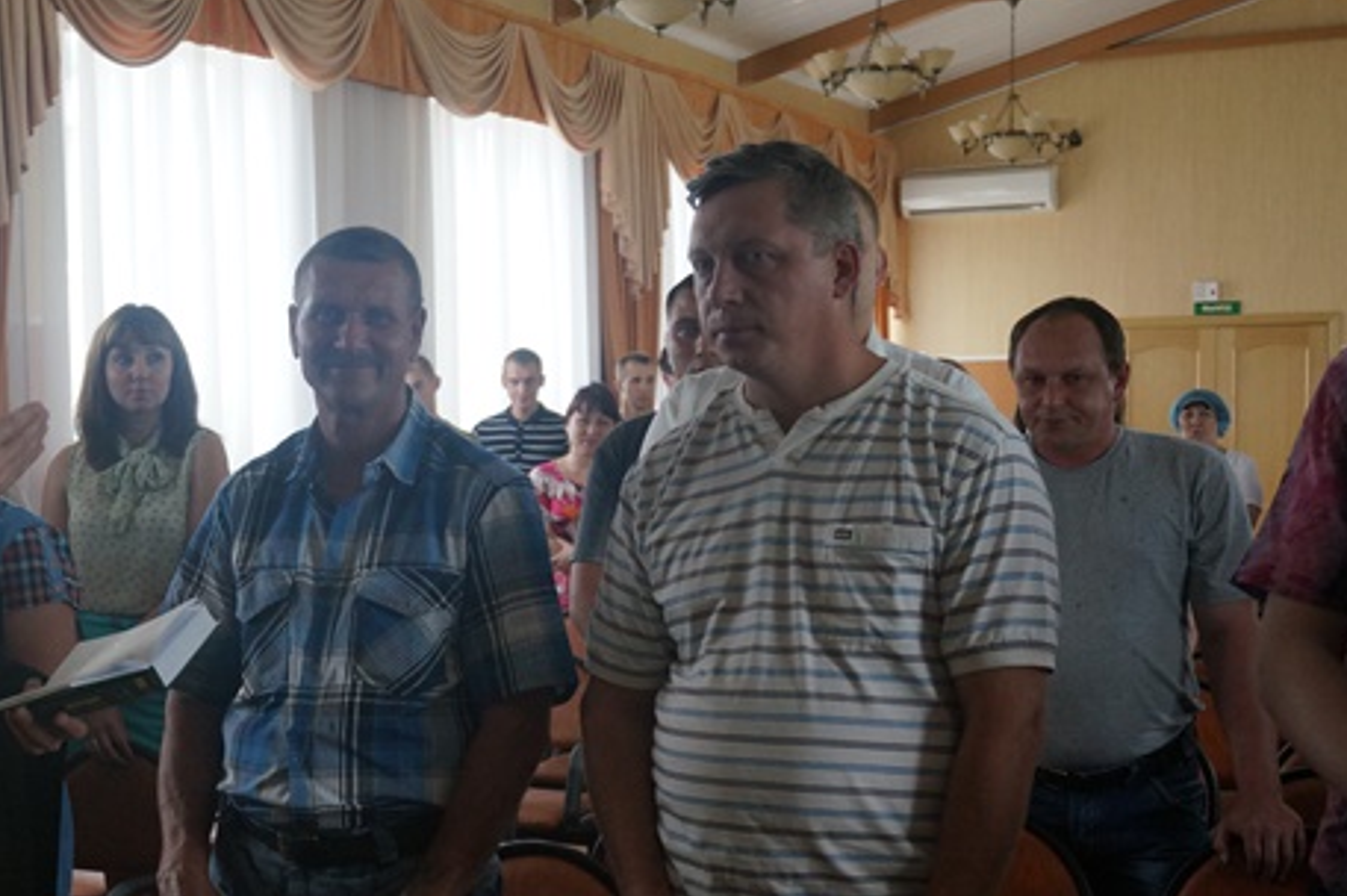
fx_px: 2355
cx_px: 233
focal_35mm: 63
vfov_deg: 21.5
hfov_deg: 31.0
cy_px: 551
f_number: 4.5
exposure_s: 1/160
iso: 640
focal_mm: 24
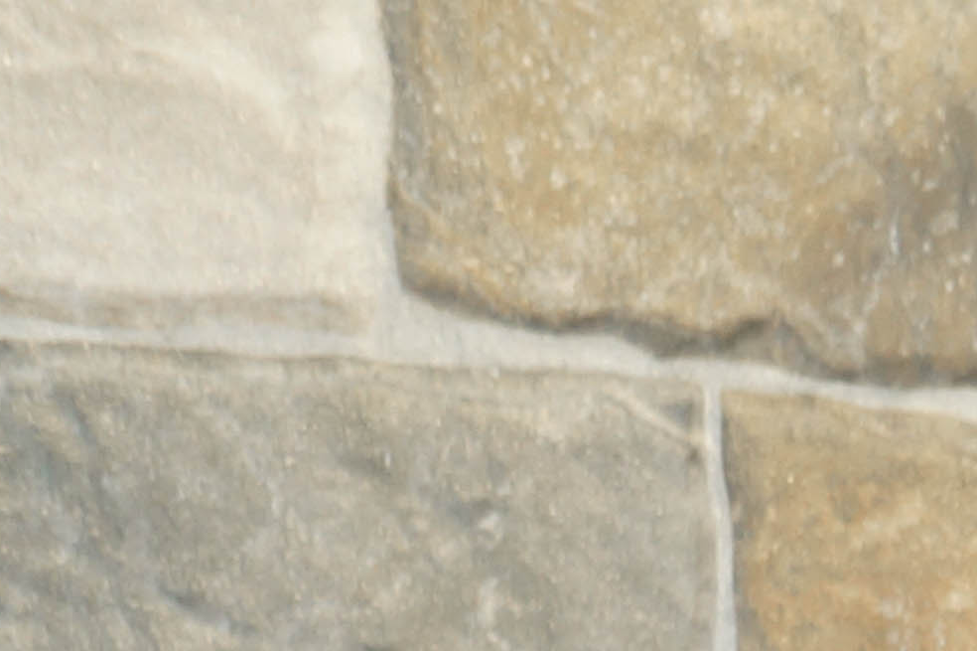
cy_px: 1525
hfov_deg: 12.6
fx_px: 3445
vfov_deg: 9.6
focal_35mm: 127
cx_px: 2350
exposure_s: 1/60
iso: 1000
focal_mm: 21
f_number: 7.1
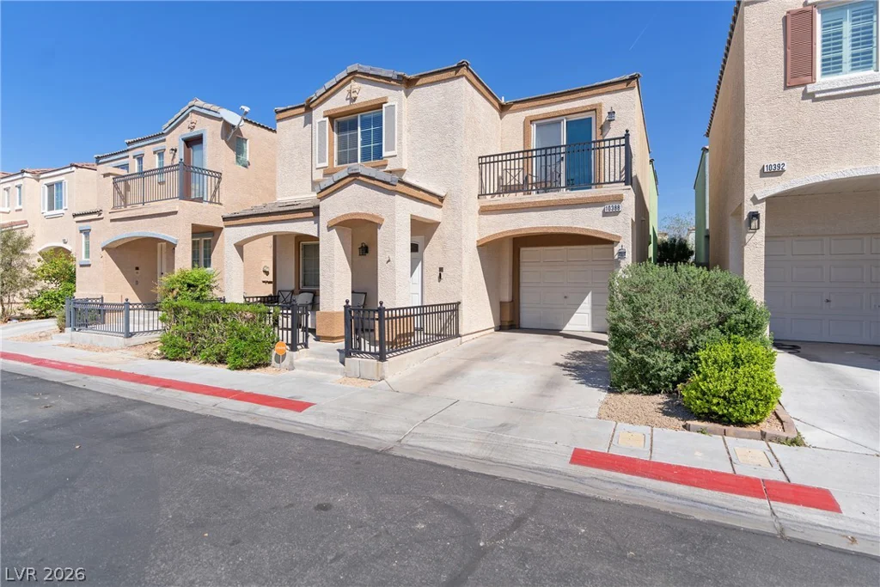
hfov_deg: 93.3
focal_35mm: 17
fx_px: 416
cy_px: 294
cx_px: 440
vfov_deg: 70.5
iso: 50
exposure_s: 1/1000
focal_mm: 17
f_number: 2.8
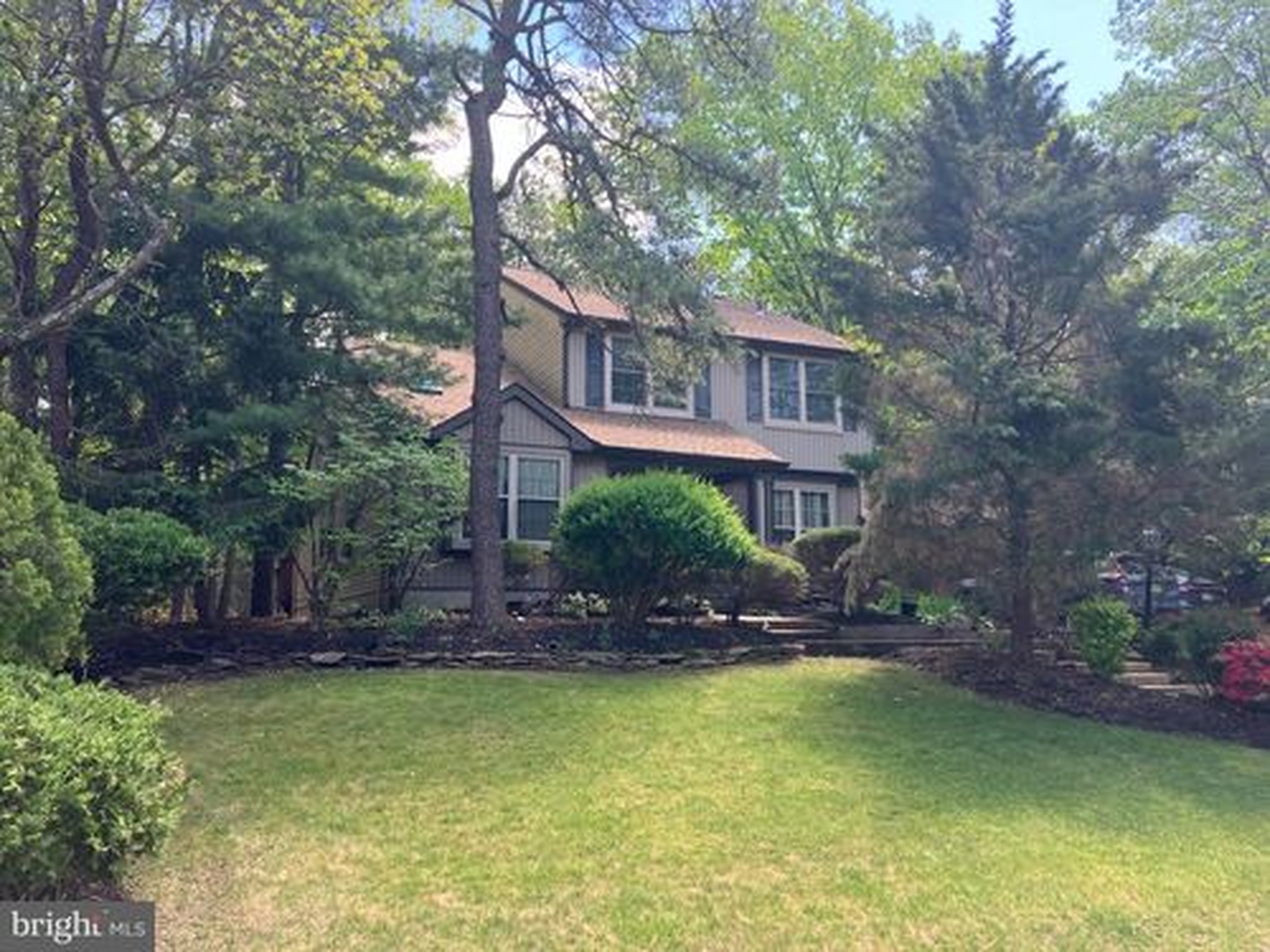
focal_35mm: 28
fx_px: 1027
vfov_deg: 49.7
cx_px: 635
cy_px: 476
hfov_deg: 63.4
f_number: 1.8
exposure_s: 1/185
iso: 25
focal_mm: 3.99
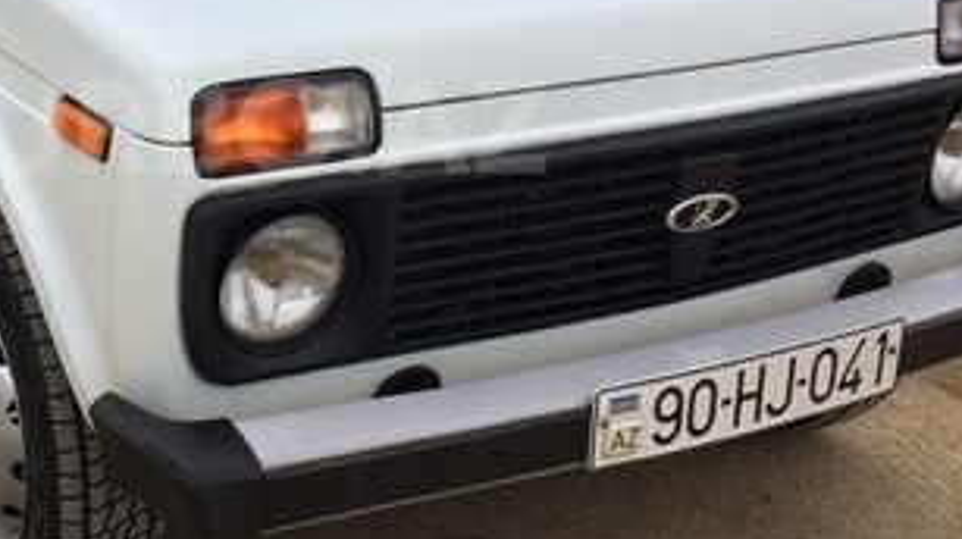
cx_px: 226
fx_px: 1733
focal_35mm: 68
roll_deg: +0.3
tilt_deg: -19.2
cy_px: 127
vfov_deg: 17.6
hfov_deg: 30.4
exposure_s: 1/100
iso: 64
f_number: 2.2
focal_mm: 4.15
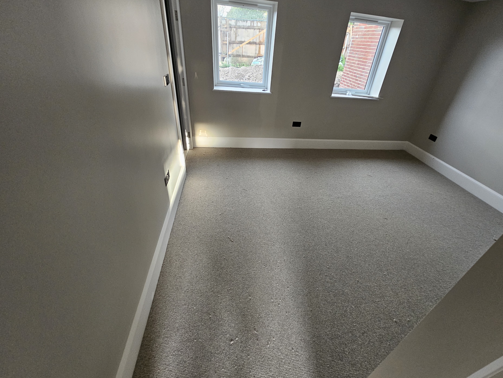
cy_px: 184
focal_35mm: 14
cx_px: 266
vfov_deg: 85.7
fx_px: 203
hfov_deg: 101.9
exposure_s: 1/33.3
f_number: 2.2
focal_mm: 2.2
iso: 320
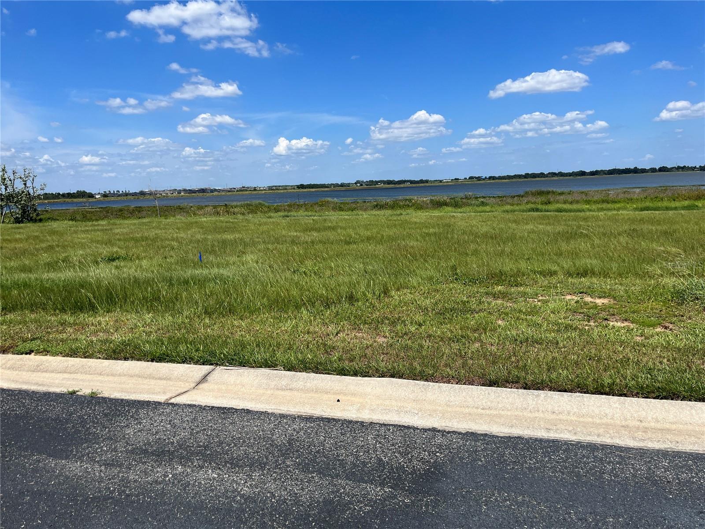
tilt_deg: -6.5
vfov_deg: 53.1
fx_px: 530
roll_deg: +2.9
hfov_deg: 67.3
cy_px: 264
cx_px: 352
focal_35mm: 26
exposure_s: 1/5319
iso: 50
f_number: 1.6
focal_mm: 5.1
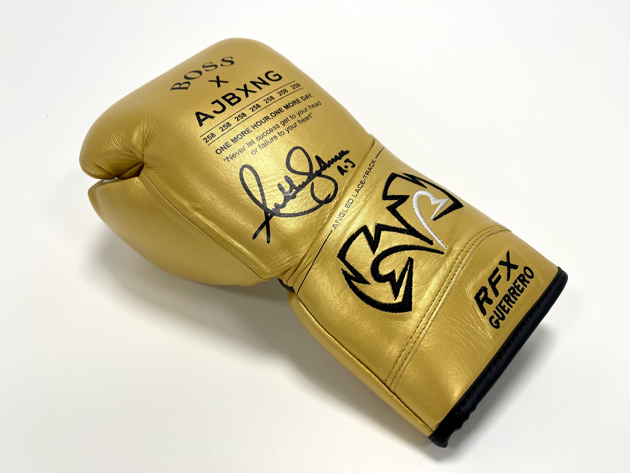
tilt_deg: -32.7
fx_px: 473
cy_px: 236
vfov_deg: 53.1
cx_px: 315
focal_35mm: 26
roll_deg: +1.1
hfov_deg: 67.3
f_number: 1.6
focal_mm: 5.1
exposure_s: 1/100
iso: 50
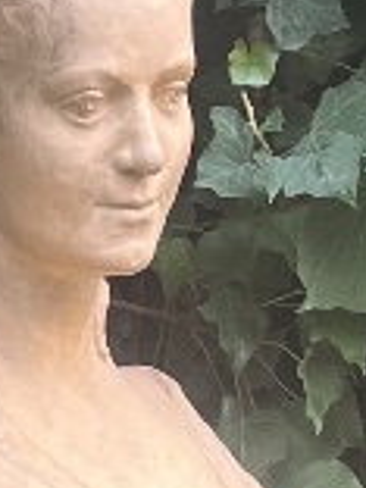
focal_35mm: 200
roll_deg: +1.1
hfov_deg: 7.3
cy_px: 810
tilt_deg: -13.6
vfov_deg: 9.5
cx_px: -141
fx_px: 2820
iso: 50
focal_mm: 5.1
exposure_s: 1/122
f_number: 1.6
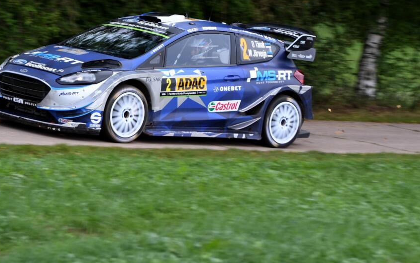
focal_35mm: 173
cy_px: 72
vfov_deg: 7.6
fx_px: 1980
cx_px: 156
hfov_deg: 12.1
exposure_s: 1/500
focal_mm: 80
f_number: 2.8
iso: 400
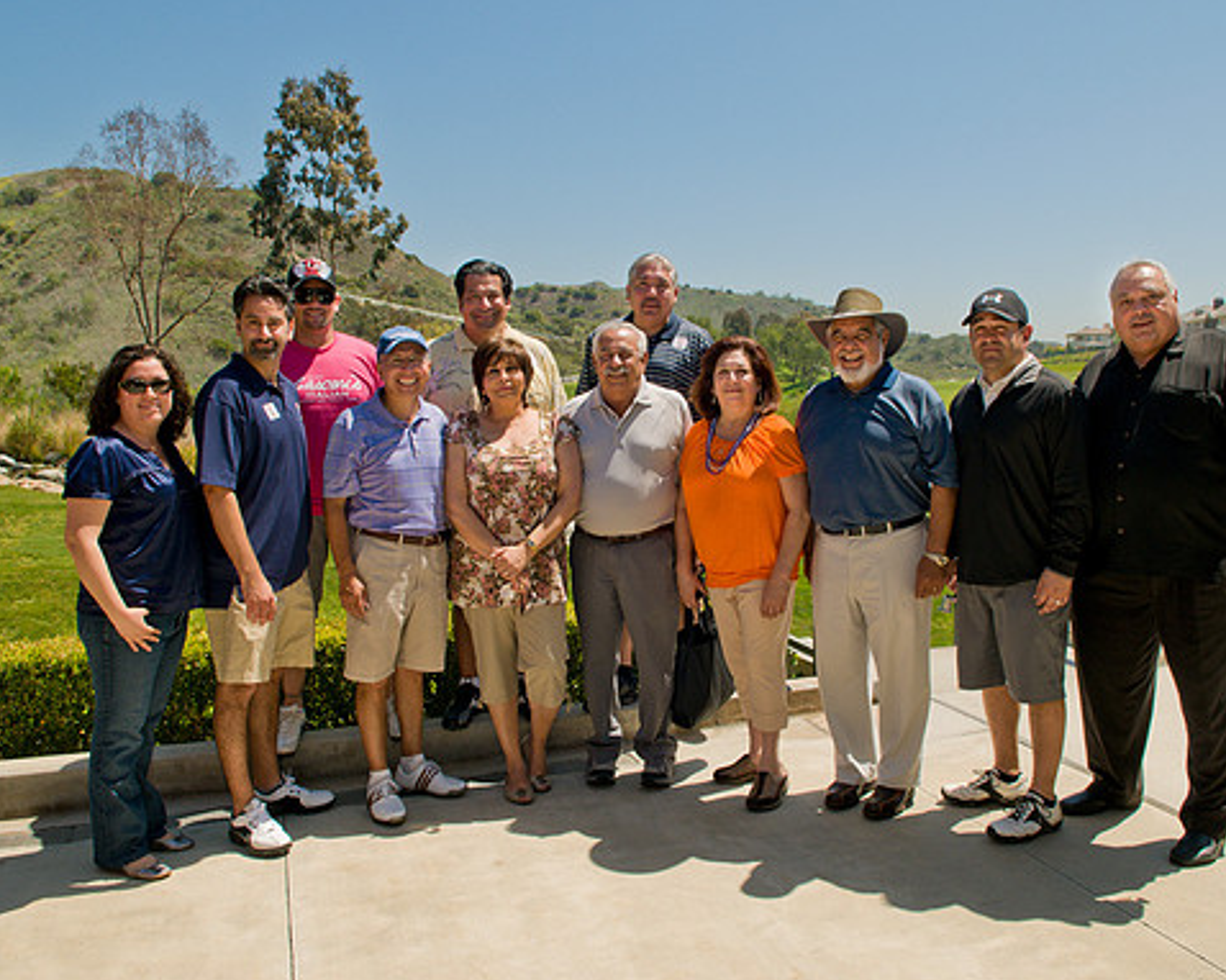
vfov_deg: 49.9
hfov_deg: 60.4
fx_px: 1052
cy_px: 489
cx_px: 639
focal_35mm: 29
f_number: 8
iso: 100
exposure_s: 1/320
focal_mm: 17
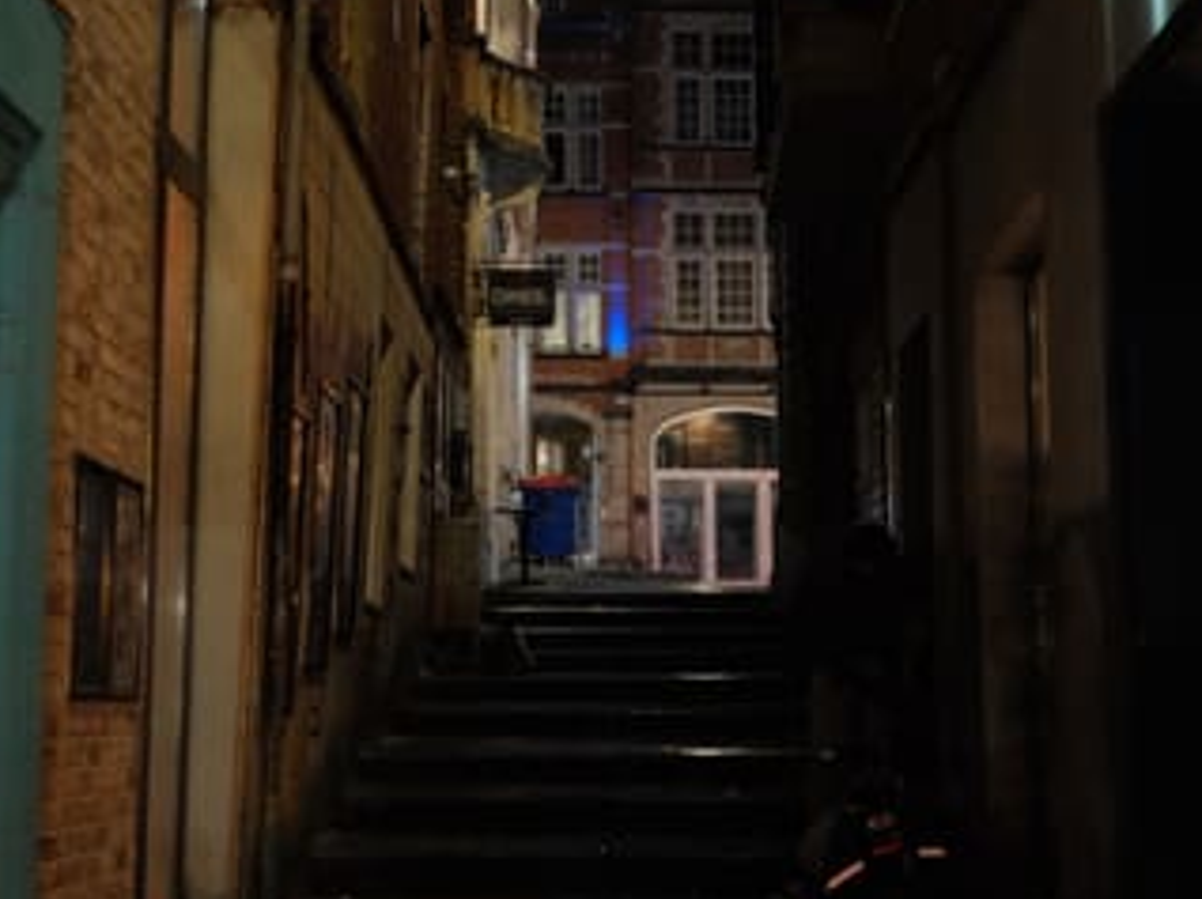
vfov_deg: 19.1
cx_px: 601
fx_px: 2672
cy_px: 314
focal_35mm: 77
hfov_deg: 25.4
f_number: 2.8
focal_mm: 35
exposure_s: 1/85
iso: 3200
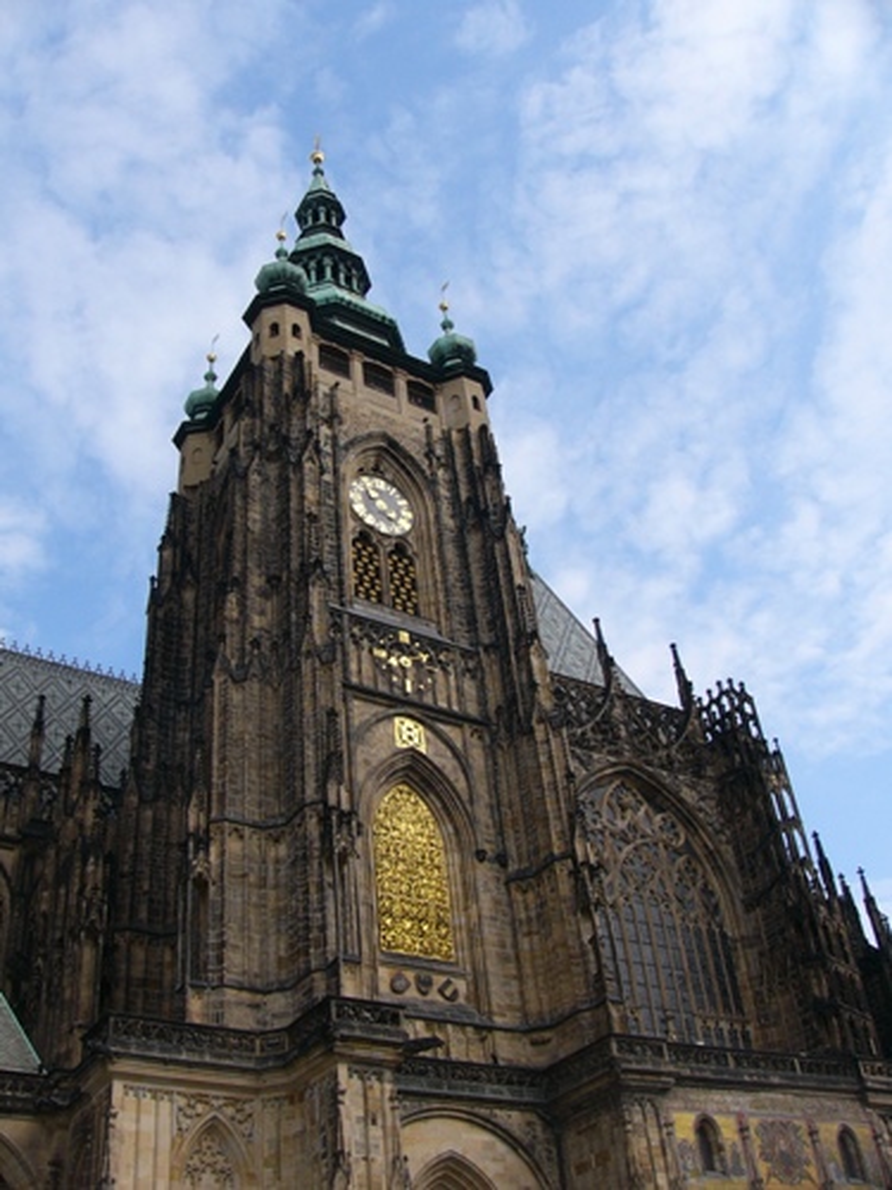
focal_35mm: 35
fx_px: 1203
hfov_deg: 40.7
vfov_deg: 52.6
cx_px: 446
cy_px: 595
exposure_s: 1/400
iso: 50
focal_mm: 4.6
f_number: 5.2
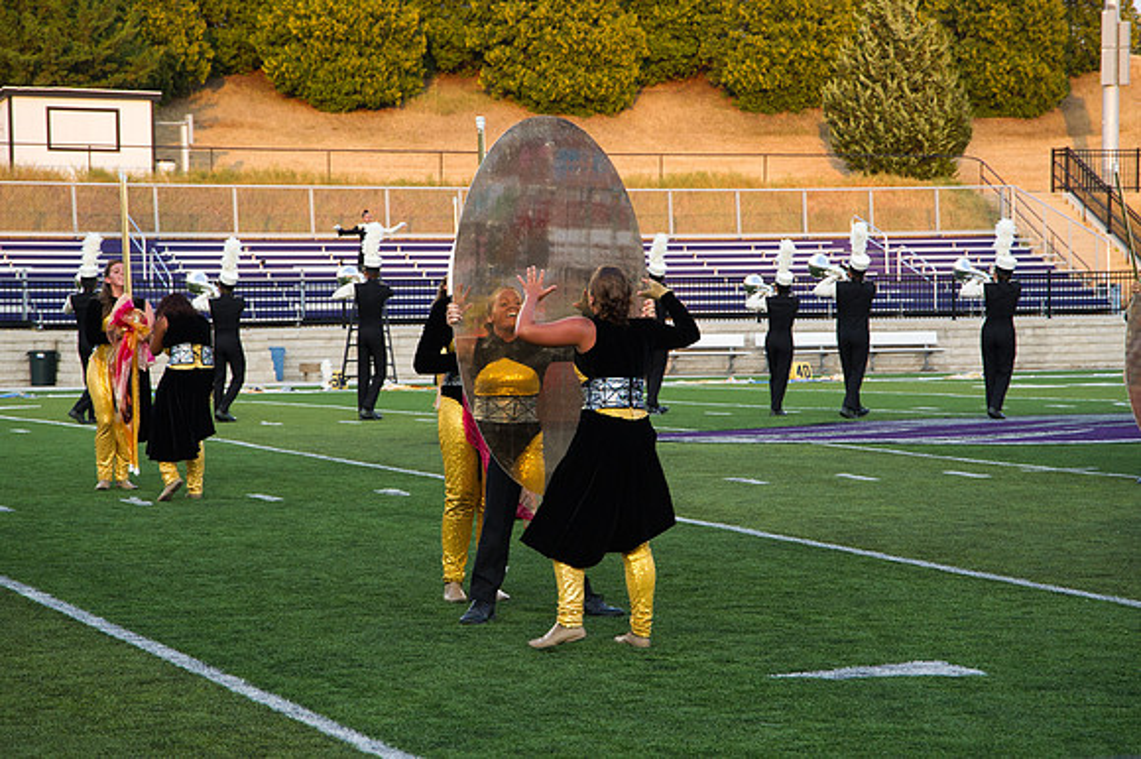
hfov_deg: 20.7
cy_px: 362
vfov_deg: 13.9
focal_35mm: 99
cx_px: 563
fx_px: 3125
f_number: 8
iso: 640
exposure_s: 1/250
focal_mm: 90
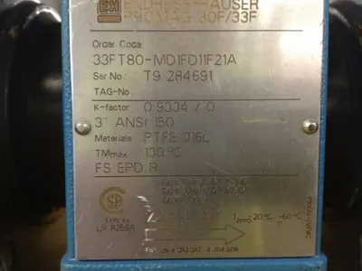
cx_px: 181
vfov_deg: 40.7
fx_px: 366
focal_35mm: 35
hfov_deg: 52.6
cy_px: 136
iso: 250
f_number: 2.4
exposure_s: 1/20
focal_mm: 4.28
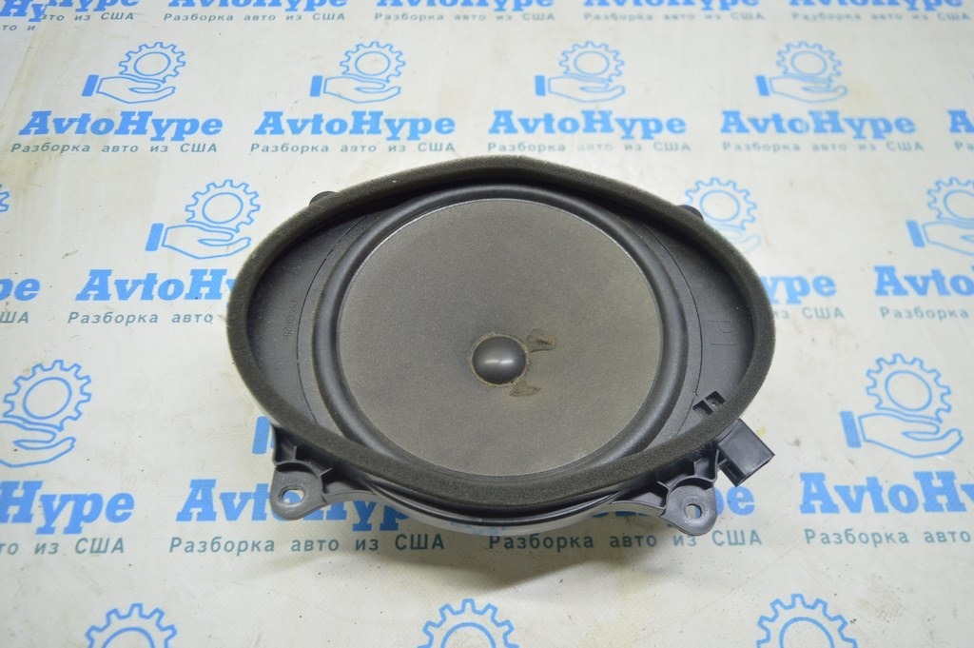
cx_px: 487
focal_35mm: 27
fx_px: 730
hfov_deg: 67.4
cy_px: 324
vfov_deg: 47.9
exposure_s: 1/40
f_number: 3.5
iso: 400
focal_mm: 18
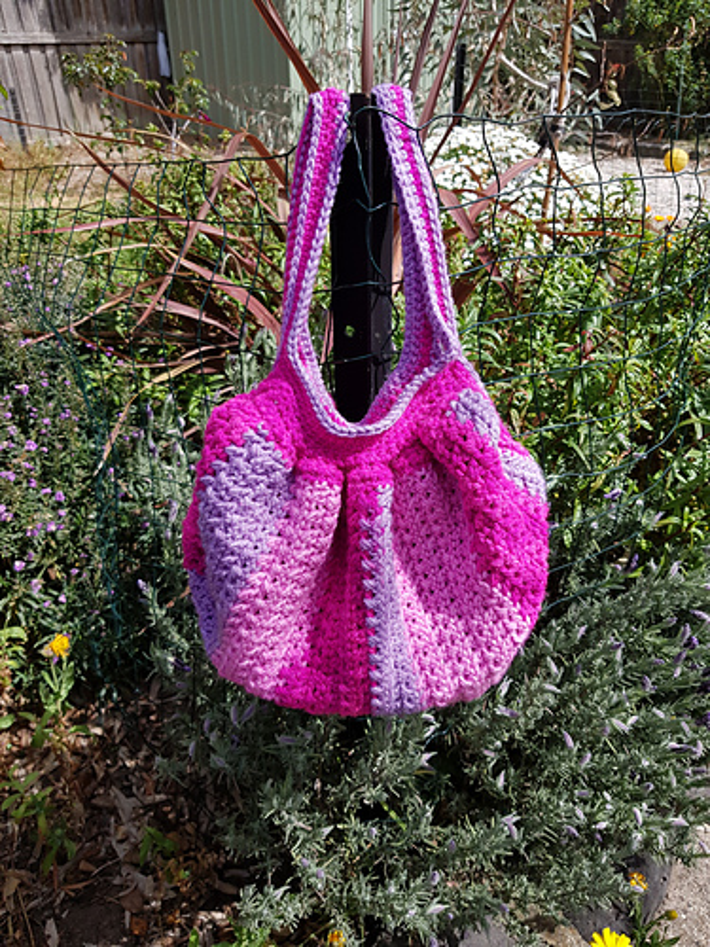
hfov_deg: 53.1
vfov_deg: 67.3
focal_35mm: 26
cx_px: 355
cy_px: 474
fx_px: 711
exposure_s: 1/1592
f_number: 1.7
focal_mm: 4.2
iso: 40
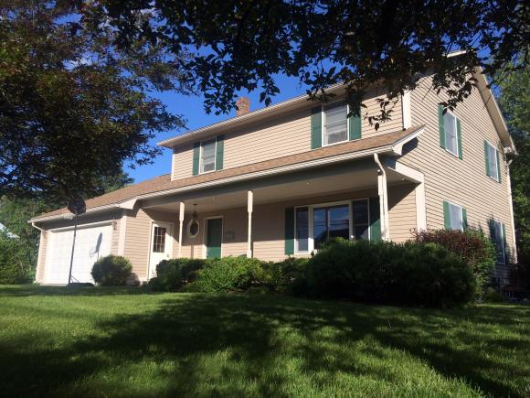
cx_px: 265
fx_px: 459
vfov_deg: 46.8
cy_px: 199
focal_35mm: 30
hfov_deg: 60.0
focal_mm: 4.12
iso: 32
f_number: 2.2
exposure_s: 1/1786
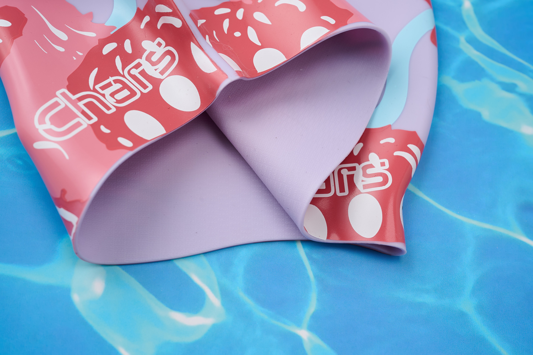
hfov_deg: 28.8
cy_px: 178
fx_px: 1036
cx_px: 266
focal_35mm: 70
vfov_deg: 19.5
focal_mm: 70
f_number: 10
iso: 100
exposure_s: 1/160
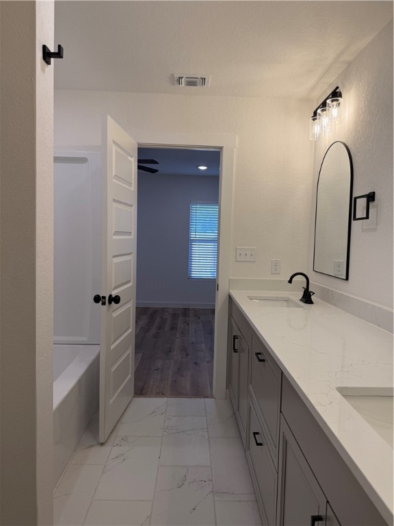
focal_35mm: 24
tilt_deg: -3.0
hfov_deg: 56.8
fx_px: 364
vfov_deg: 71.6
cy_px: 263
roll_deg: -2.5
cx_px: 197
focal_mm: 6.76
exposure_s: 1/296
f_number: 1.78
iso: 100
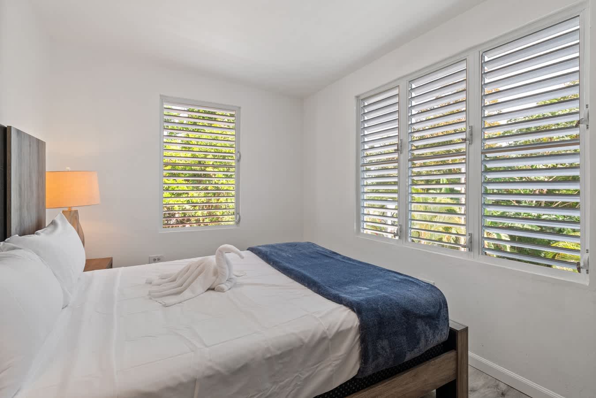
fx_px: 273
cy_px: 199
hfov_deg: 95.0
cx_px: 298
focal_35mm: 16
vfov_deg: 72.1
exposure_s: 1/15
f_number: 8
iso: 320
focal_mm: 11
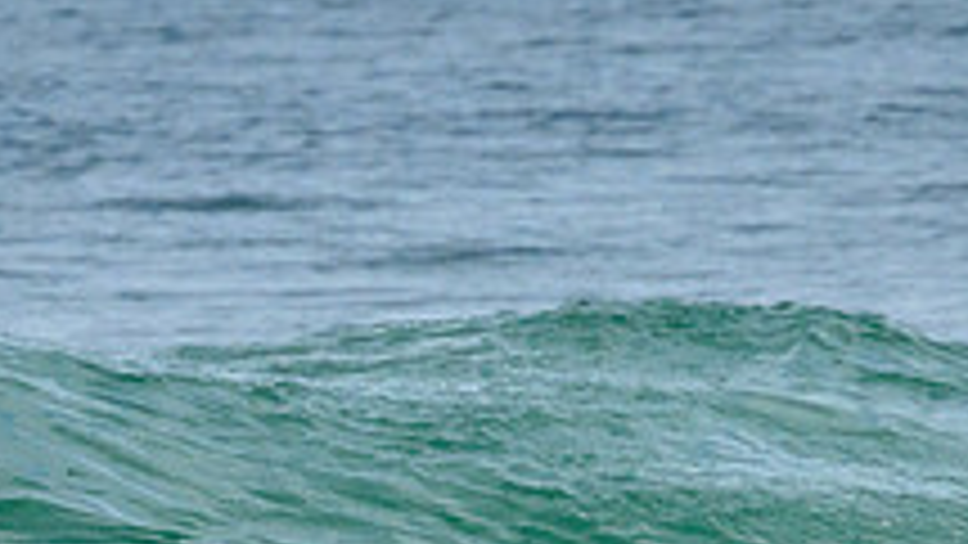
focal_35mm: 1983
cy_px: 677
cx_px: 419
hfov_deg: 1.1
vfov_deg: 0.6
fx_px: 50905
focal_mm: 700
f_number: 11
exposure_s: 1/2500
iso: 1250
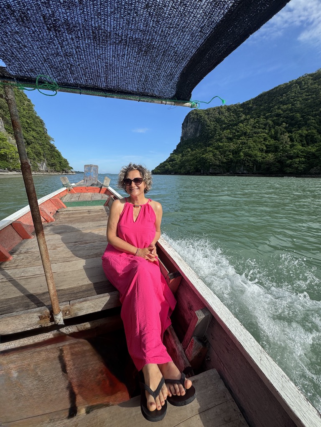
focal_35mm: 14
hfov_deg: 85.7
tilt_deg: -13.3
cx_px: 160
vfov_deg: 102.1
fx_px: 173
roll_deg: -2.1
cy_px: 214
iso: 50
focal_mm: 2.22
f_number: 2.2
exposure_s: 1/1536
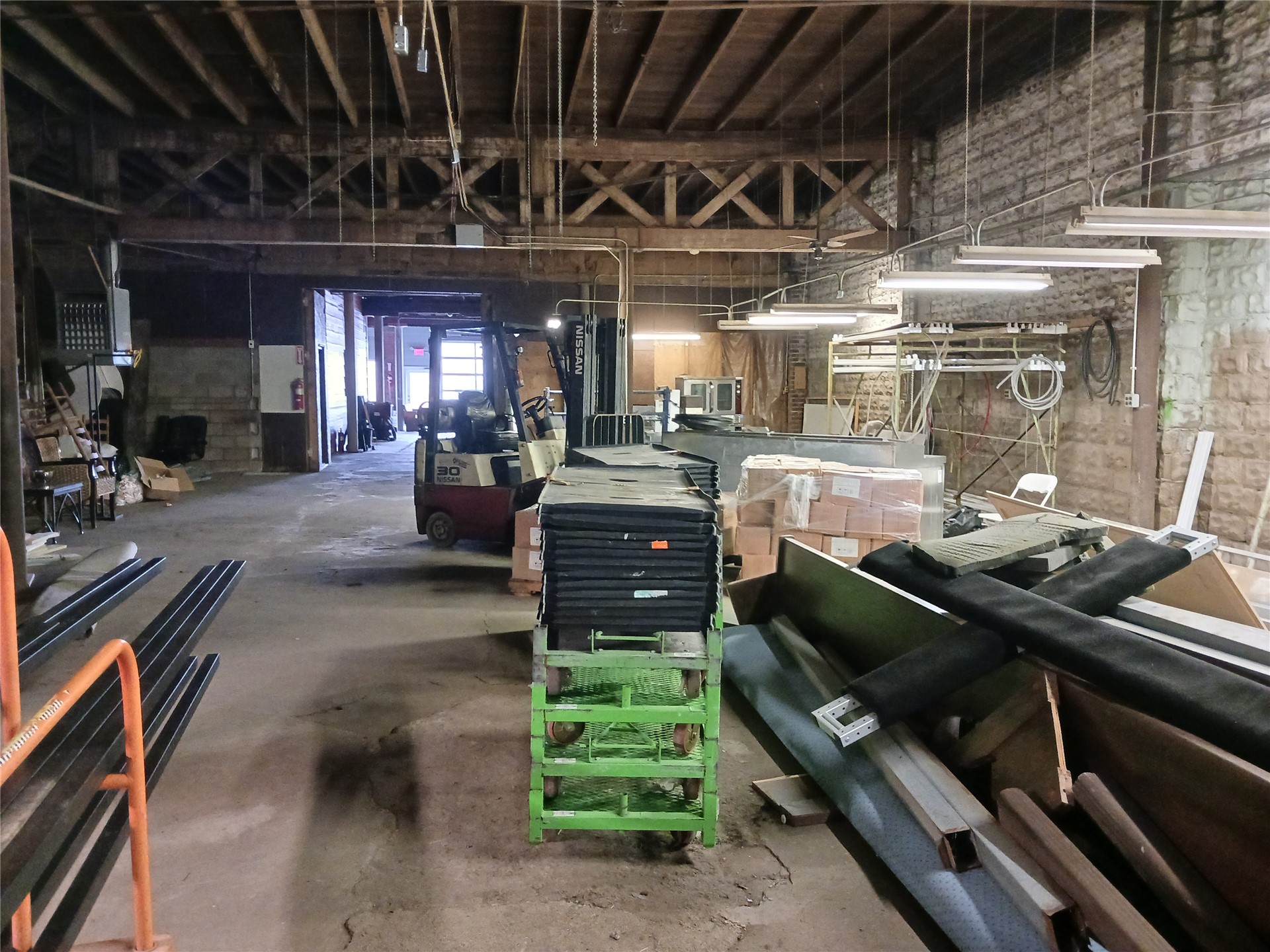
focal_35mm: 27
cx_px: 635
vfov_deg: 51.4
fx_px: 991
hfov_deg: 65.3
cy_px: 476
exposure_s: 1/15
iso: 800
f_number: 1.8
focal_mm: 4
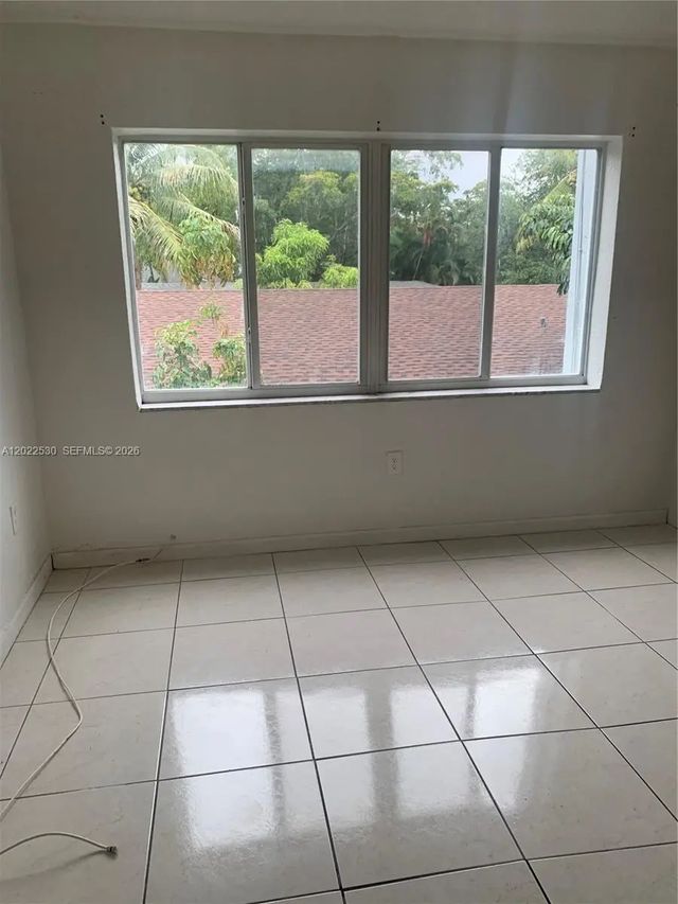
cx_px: 339
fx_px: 679
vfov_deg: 67.3
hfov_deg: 53.1
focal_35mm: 26
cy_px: 452
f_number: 1.8
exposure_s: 1/121
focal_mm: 4.25
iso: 80
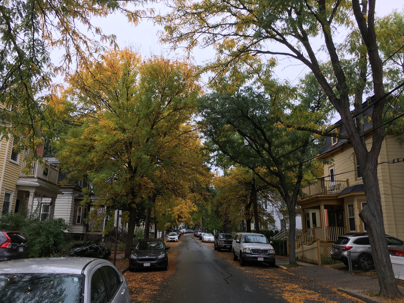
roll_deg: -2.1
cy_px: 152
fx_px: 338
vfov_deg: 48.2
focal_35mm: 29
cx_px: 202
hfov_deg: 61.7
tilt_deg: +15.8
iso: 25
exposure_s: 1/145
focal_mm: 4.15
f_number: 2.2
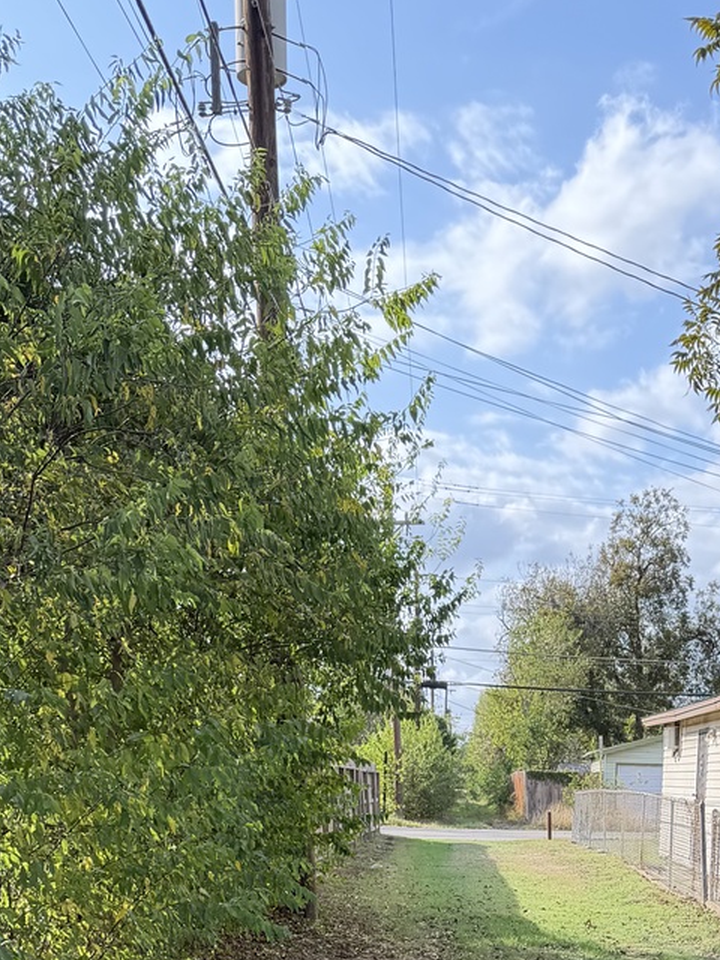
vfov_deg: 31.6
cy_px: 1048
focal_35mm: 54
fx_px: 1498
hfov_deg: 26.7
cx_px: 532
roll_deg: +0.3
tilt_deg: -7.2
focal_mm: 6.76
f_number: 1.78
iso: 80
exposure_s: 1/1410
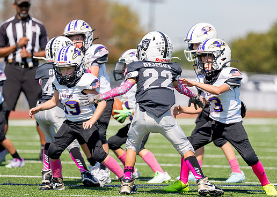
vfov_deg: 4.7
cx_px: 147
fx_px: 2430
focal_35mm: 309
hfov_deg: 6.5
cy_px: 80
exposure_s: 1/5000
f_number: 2.8
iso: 200
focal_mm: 200
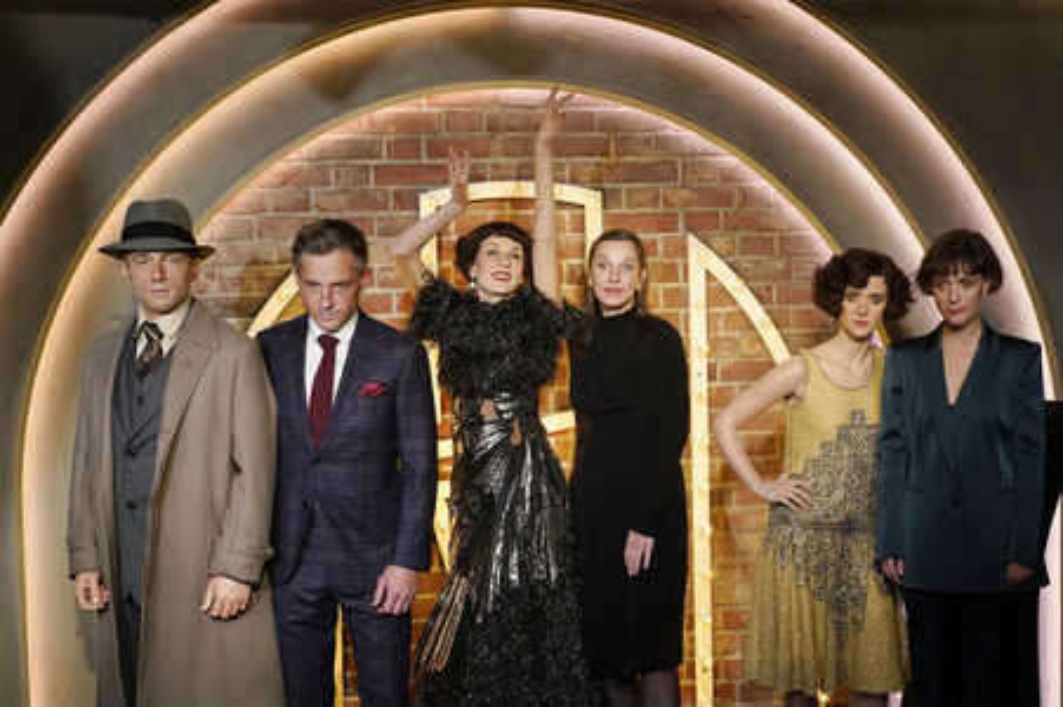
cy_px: 354
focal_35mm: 45
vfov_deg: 29.8
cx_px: 532
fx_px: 1328
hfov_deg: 43.6
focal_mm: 45
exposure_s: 1/100
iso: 2000
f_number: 4
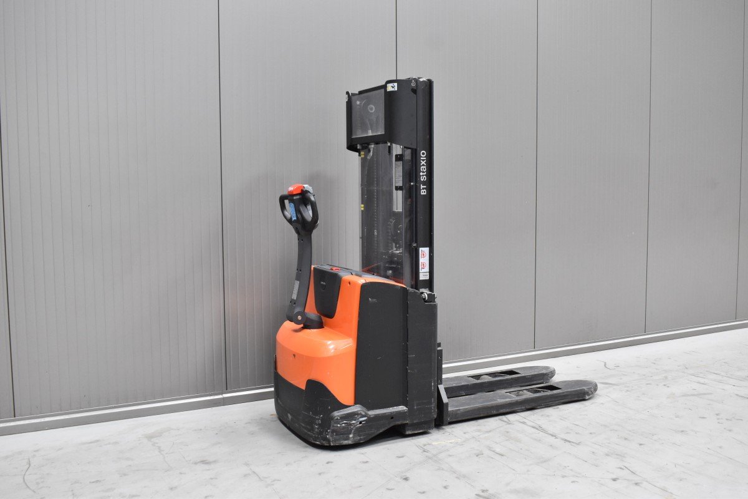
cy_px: 250
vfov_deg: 36.9
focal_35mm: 36
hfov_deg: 53.1
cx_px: 374
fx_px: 748
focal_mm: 24
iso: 1600
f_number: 5
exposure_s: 1/25
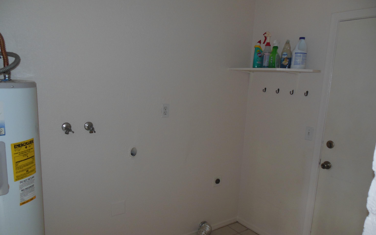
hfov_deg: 68.4
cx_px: 191
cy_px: 131
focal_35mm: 27
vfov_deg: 45.9
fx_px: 277
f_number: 3.2
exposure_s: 1/25
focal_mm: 4.5
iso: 200
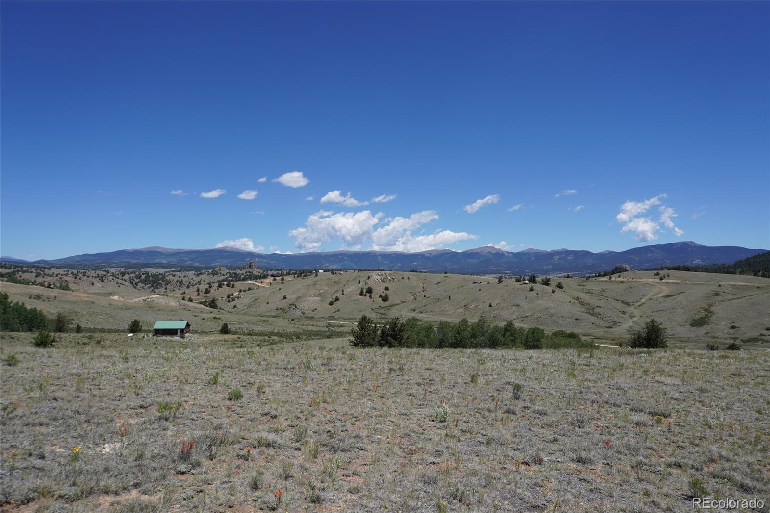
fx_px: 513
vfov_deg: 53.1
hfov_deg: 73.8
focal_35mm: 24
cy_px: 256
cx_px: 385
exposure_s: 1/400
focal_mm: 16
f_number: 8
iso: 100
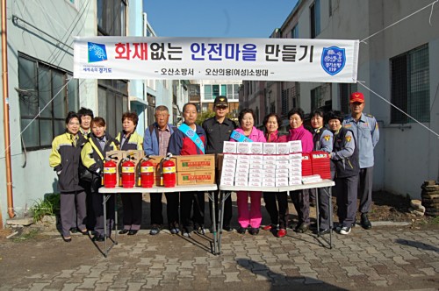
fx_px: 329
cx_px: 220
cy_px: 146
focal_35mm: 27
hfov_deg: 67.4
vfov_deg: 47.8
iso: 200
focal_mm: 18
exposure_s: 1/400
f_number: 10
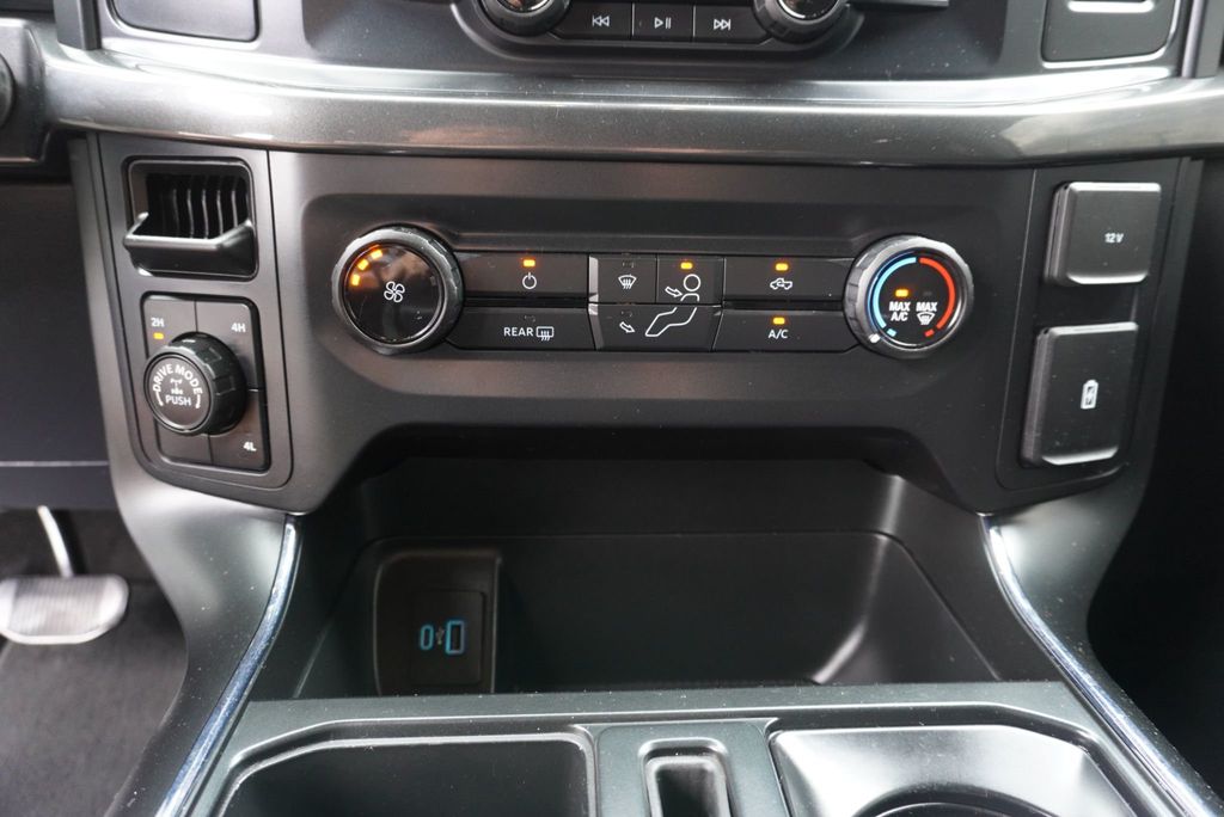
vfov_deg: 53.2
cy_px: 408
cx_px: 612
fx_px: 816
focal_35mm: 24
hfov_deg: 73.7
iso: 1250
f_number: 4
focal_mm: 16
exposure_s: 1/60
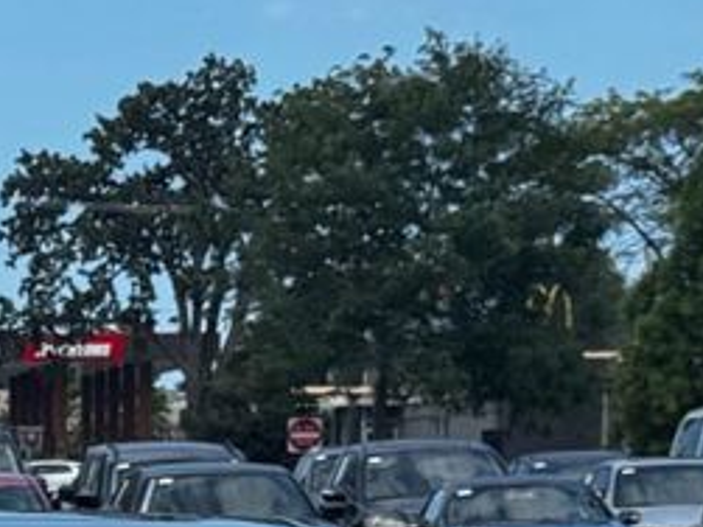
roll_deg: +0.9
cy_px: 973
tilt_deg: -6.6
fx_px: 3979
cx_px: -207
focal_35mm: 196
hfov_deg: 9.9
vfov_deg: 7.3
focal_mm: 6.76
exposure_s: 1/3425
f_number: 1.78
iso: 64
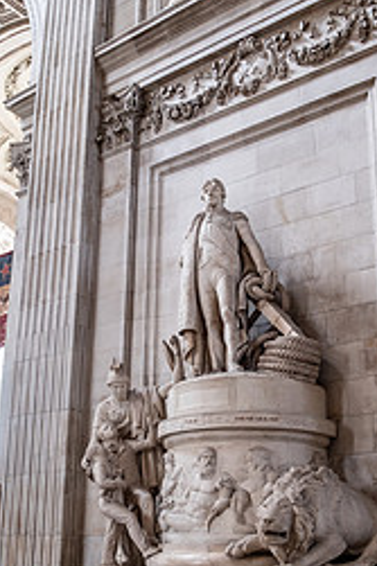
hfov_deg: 31.1
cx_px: 223
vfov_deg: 45.1
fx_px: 676
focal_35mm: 43
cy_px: 350
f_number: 2.8
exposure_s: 1/30
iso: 320
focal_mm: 16
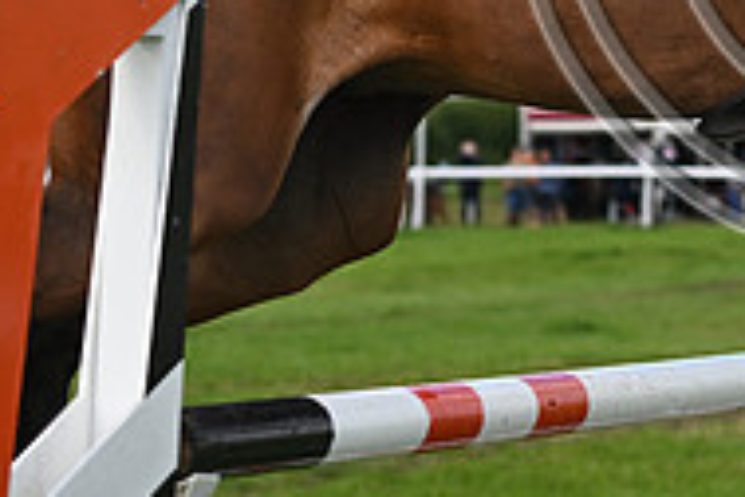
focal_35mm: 215
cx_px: 871
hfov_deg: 9.5
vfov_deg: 6.3
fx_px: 4449
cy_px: -191
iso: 220
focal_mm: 70
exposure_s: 1/1250
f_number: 4
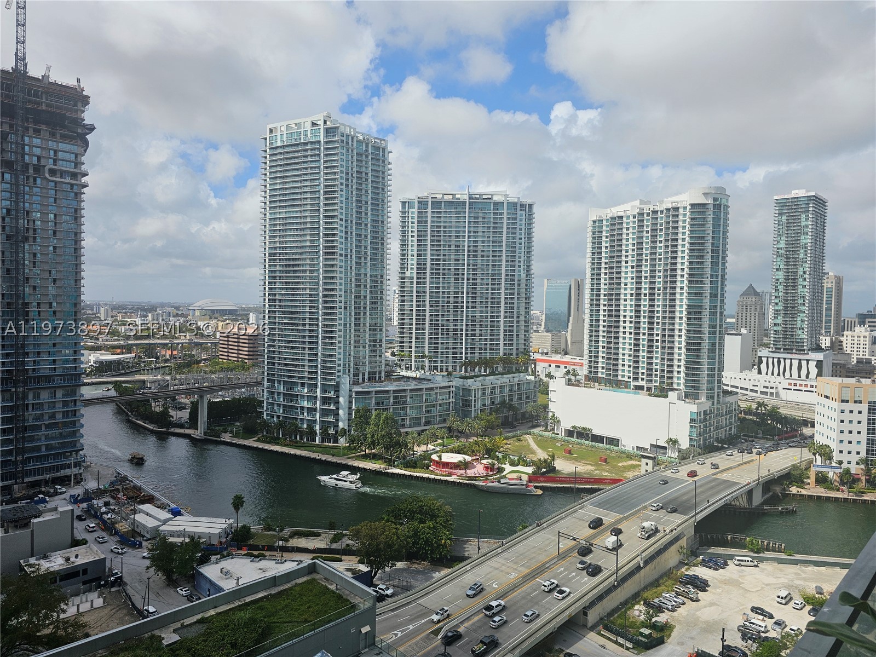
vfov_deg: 58.9
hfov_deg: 73.9
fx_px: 582
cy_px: 328
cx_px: 438
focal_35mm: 23
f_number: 1.7
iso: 12
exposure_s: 1/1695
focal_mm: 6.3
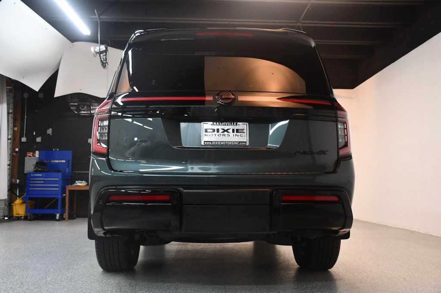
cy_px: 146
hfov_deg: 53.1
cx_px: 220
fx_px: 441
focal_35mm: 36
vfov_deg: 36.8
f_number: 3.8
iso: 2500
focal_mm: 24
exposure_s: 1/125
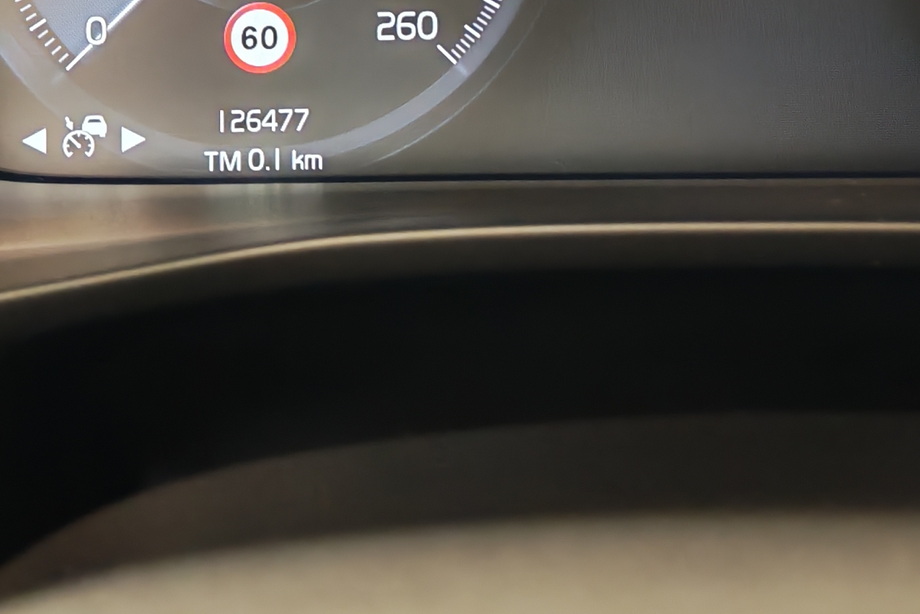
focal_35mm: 81
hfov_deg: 24.7
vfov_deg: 16.1
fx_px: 2070
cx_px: 713
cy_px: -161
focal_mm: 6.12
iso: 2500
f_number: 1.9
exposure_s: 1/50
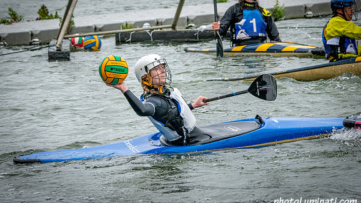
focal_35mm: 352
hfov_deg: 6.1
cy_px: 93
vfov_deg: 3.5
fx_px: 3369
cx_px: 166
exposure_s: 1/2500
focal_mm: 220
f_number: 8
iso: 3200
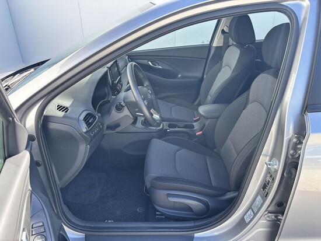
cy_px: 120
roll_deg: +1.4
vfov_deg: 53.1
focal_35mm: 26
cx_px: 160
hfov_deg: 67.3
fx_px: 241
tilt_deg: -25.6
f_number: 1.6
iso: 50
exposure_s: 1/272
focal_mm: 5.96
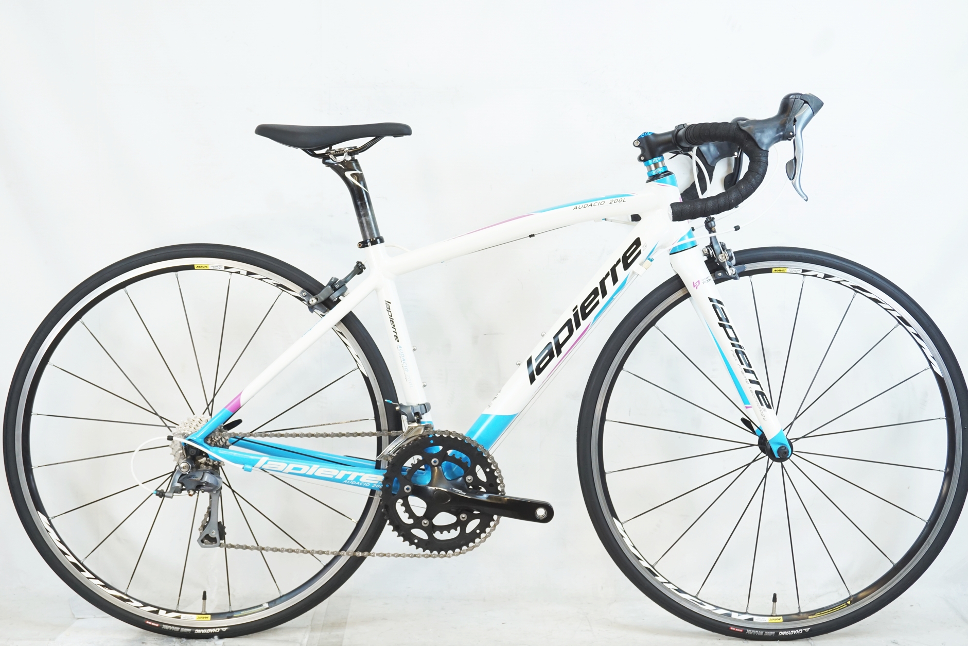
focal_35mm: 49
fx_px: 1317
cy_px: 320
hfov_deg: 40.3
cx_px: 488
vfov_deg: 27.5
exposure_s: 1/40
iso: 640
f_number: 6.3
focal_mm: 32
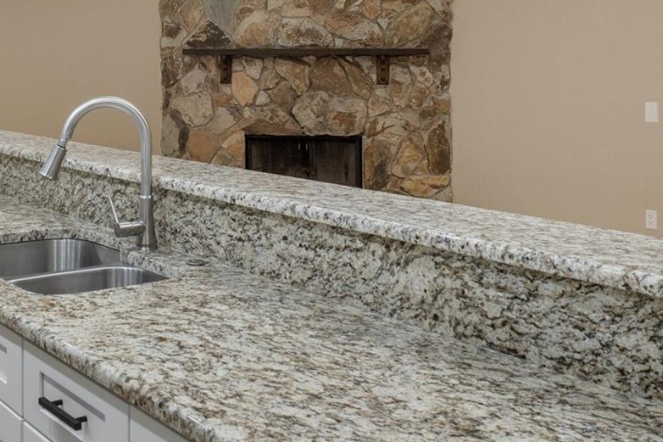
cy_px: 81
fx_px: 847
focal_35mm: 46
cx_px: 160
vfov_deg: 28.5
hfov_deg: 41.4
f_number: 8
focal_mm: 15
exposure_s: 1/10
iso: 320
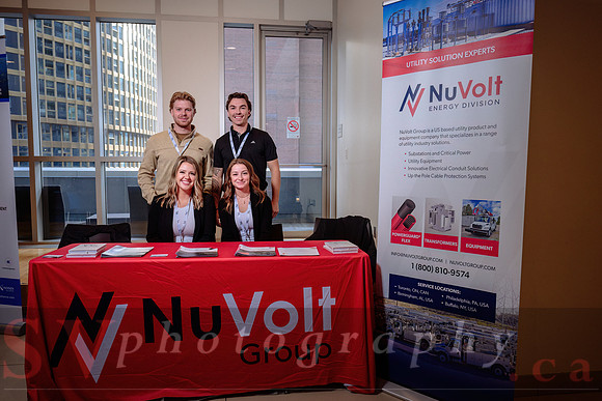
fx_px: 459
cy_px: 200
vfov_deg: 47.2
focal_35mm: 27
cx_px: 301
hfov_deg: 66.5
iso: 500
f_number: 4
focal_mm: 26.5
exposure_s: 1/200
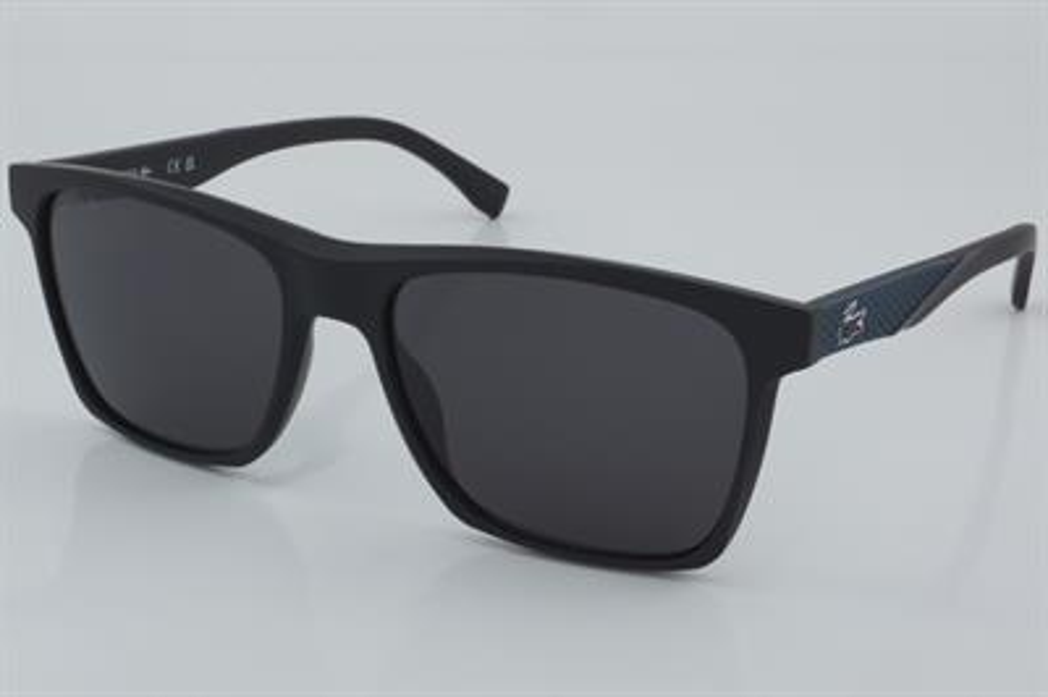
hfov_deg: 27.0
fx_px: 2181
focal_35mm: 75
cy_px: 348
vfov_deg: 18.2
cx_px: 524
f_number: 32
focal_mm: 50
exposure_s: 1/4
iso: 100
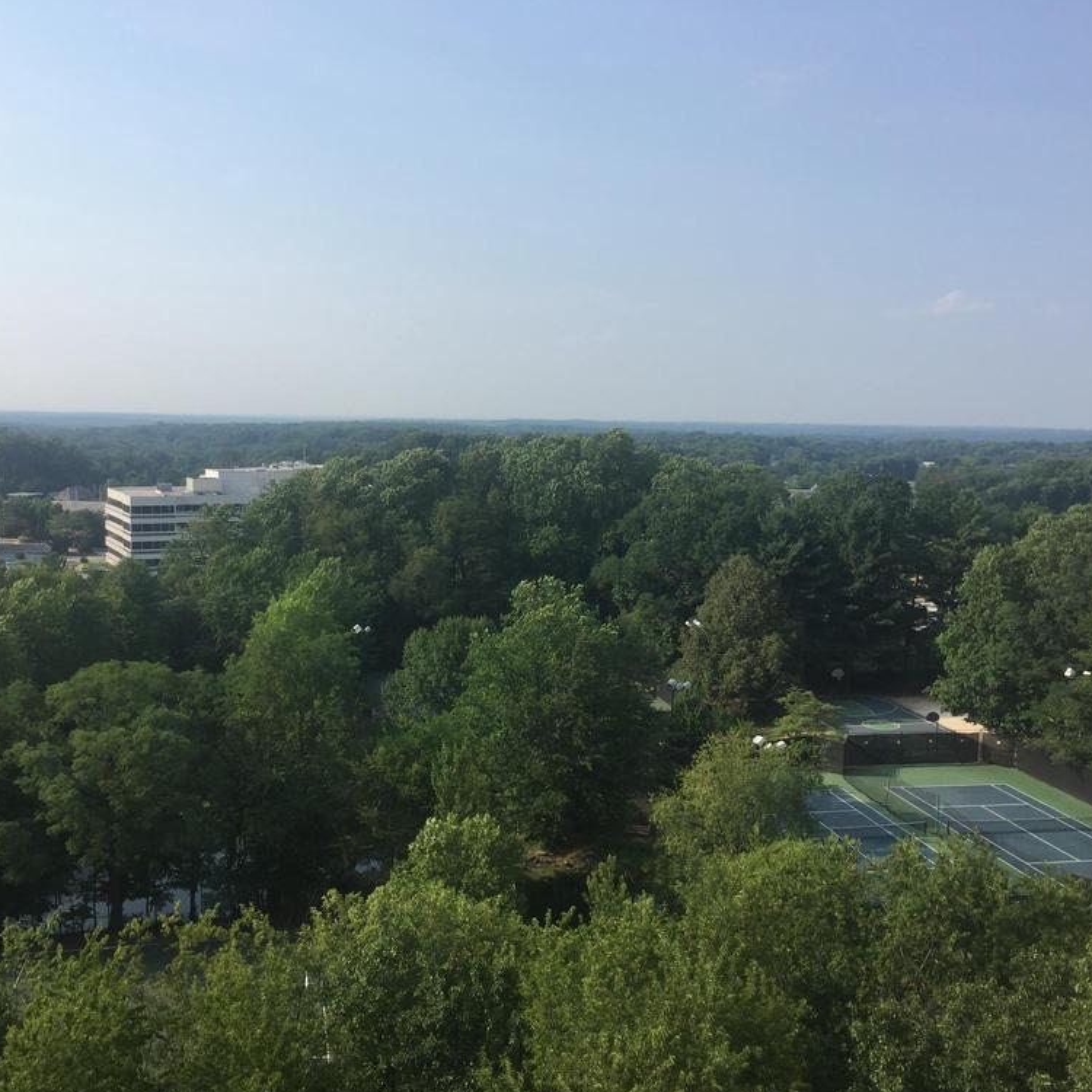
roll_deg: -0.5
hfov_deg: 47.2
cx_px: 553
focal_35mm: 35
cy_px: 553
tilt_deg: -7.4
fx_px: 1249
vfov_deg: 47.2
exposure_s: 1/1412
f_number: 2.2
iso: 32
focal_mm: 4.15
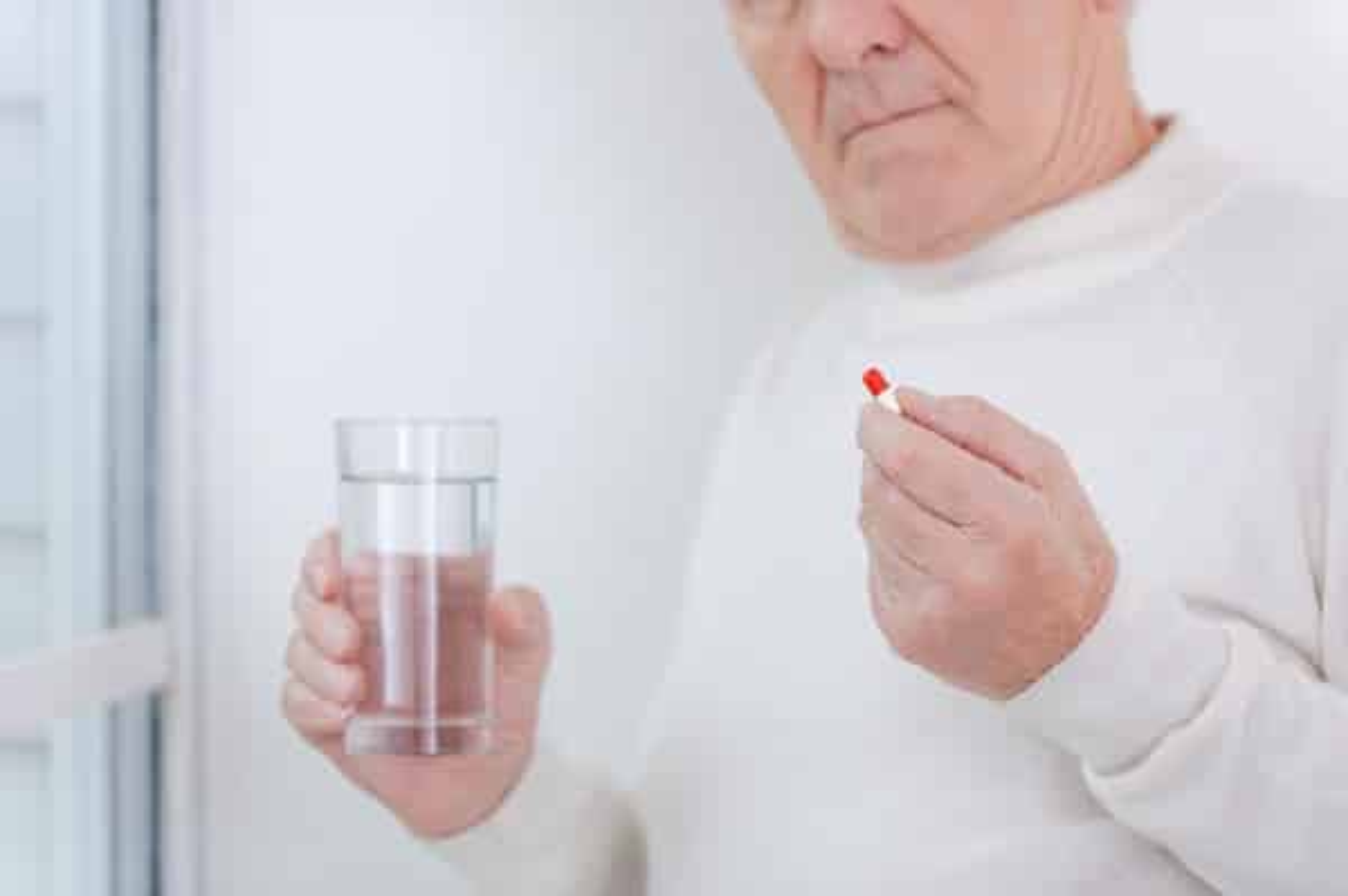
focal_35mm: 135
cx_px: 674
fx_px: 5051
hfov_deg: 15.2
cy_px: 448
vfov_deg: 10.1
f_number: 4.5
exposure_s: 1/160
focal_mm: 135
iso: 200
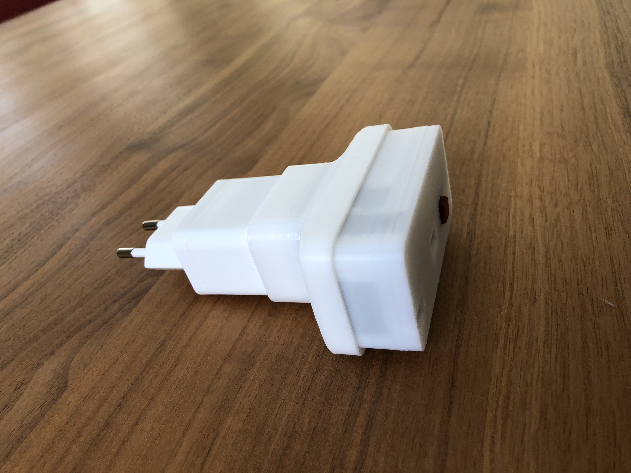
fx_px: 510
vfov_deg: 49.7
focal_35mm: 28
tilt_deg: -33.7
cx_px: 316
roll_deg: +12.0
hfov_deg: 63.4
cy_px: 236
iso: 40
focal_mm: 4
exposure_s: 1/120
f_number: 1.8
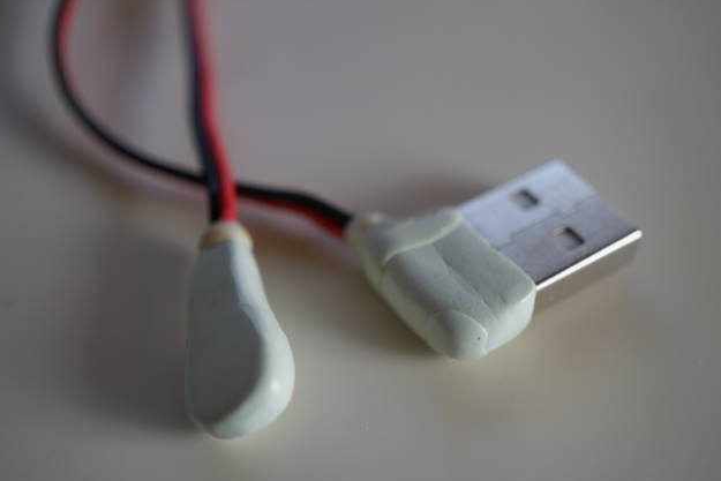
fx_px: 921
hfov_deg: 42.7
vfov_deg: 29.3
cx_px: 360
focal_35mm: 46
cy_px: 243
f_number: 4
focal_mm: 30
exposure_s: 1/160
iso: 500
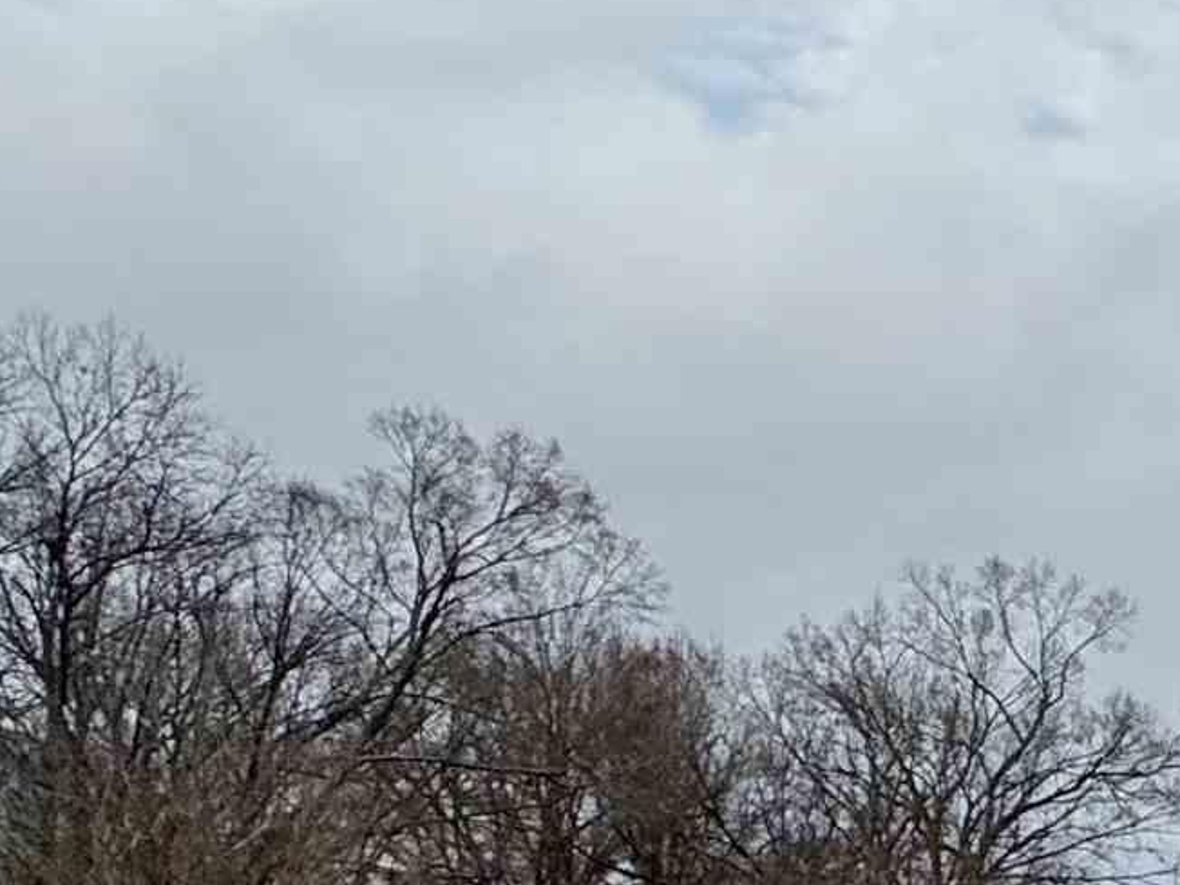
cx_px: 2389
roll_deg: +0.9
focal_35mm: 66
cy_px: 1088
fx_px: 2250
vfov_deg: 20.7
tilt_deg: +3.5
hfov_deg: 18.5
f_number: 2.2
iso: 50
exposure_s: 1/1795
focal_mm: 2.22
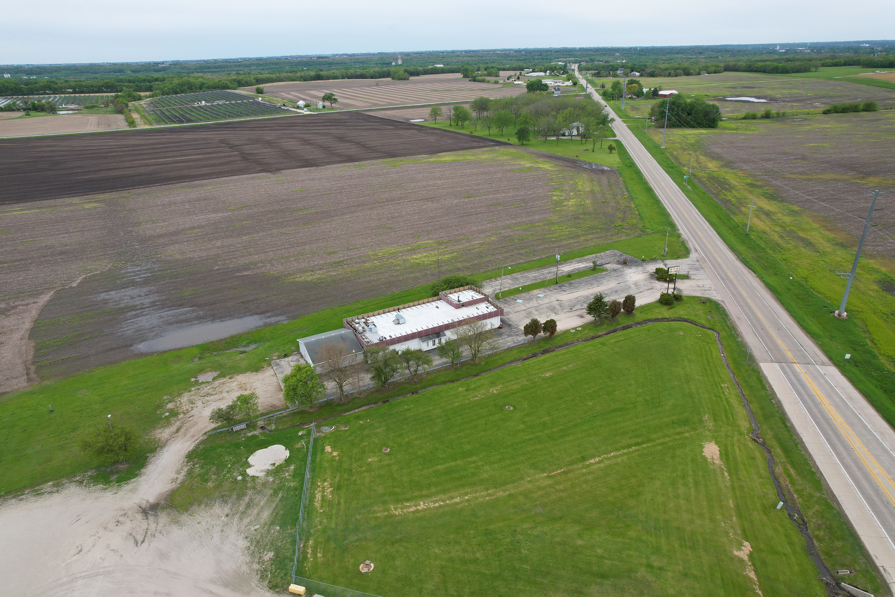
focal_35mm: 22
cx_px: 448
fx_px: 547
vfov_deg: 57.2
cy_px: 298
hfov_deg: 78.6
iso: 120
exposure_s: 1/725
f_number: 2.8
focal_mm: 8.38
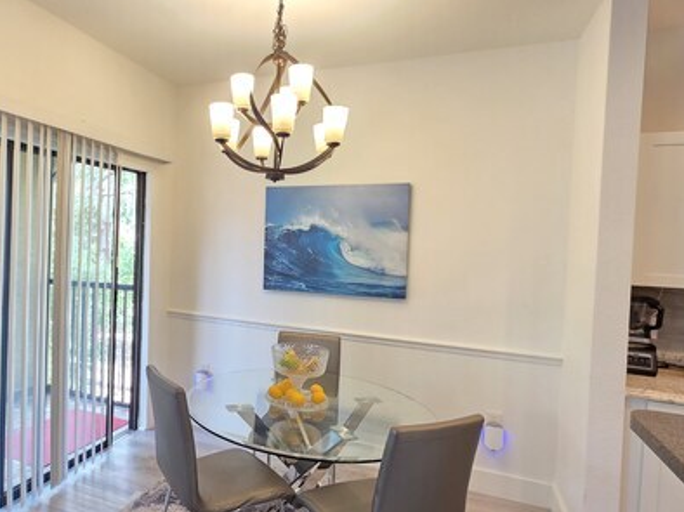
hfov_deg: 74.4
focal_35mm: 22
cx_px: 237
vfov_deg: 61.0
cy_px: 253
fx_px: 434
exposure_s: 1/60
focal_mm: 2.2
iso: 200
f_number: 1.9
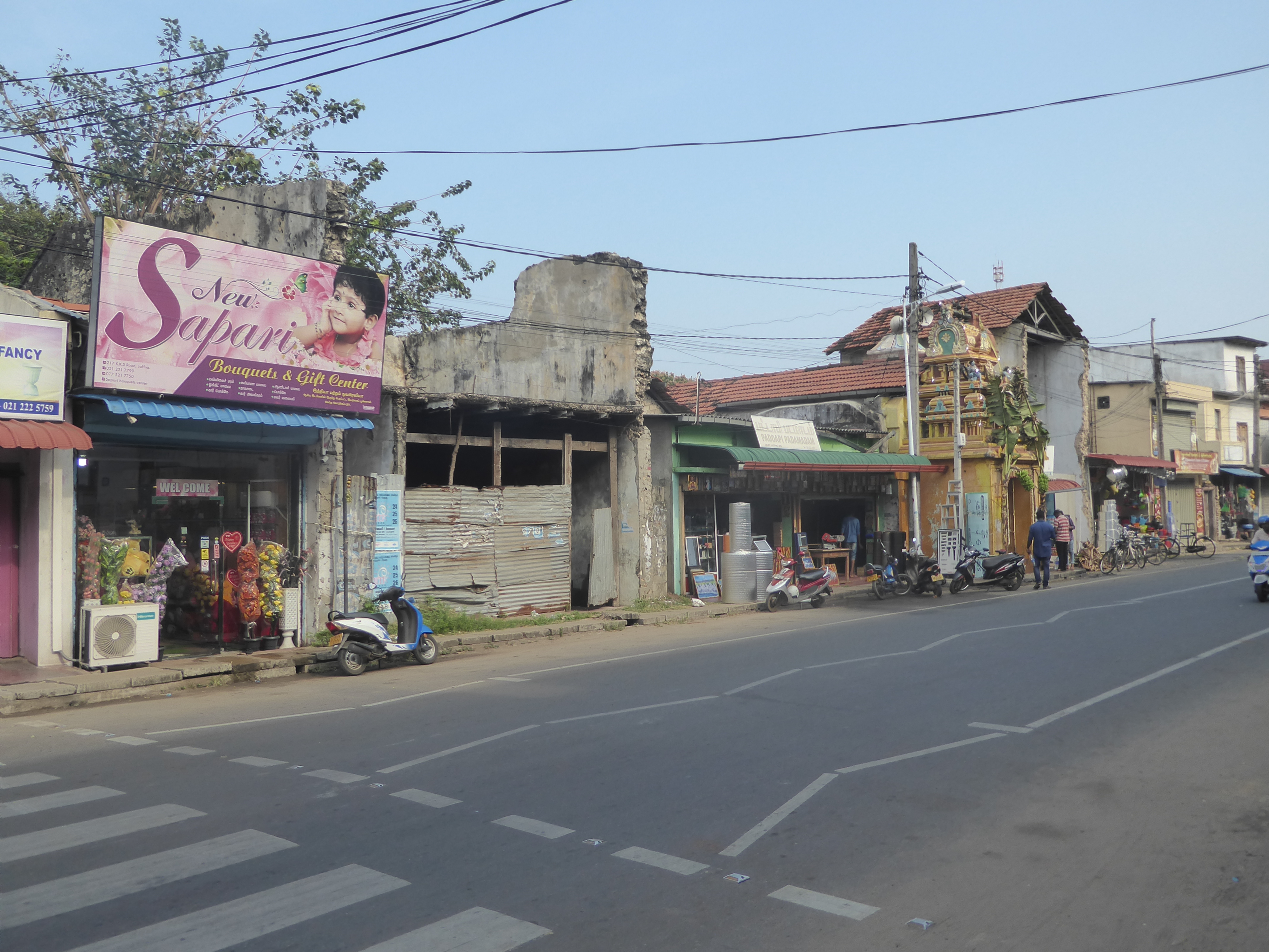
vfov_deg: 44.2
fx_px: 1173
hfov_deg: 56.8
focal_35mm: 32
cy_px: 476
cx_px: 634
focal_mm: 5.4
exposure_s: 1/400
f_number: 3.5
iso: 160
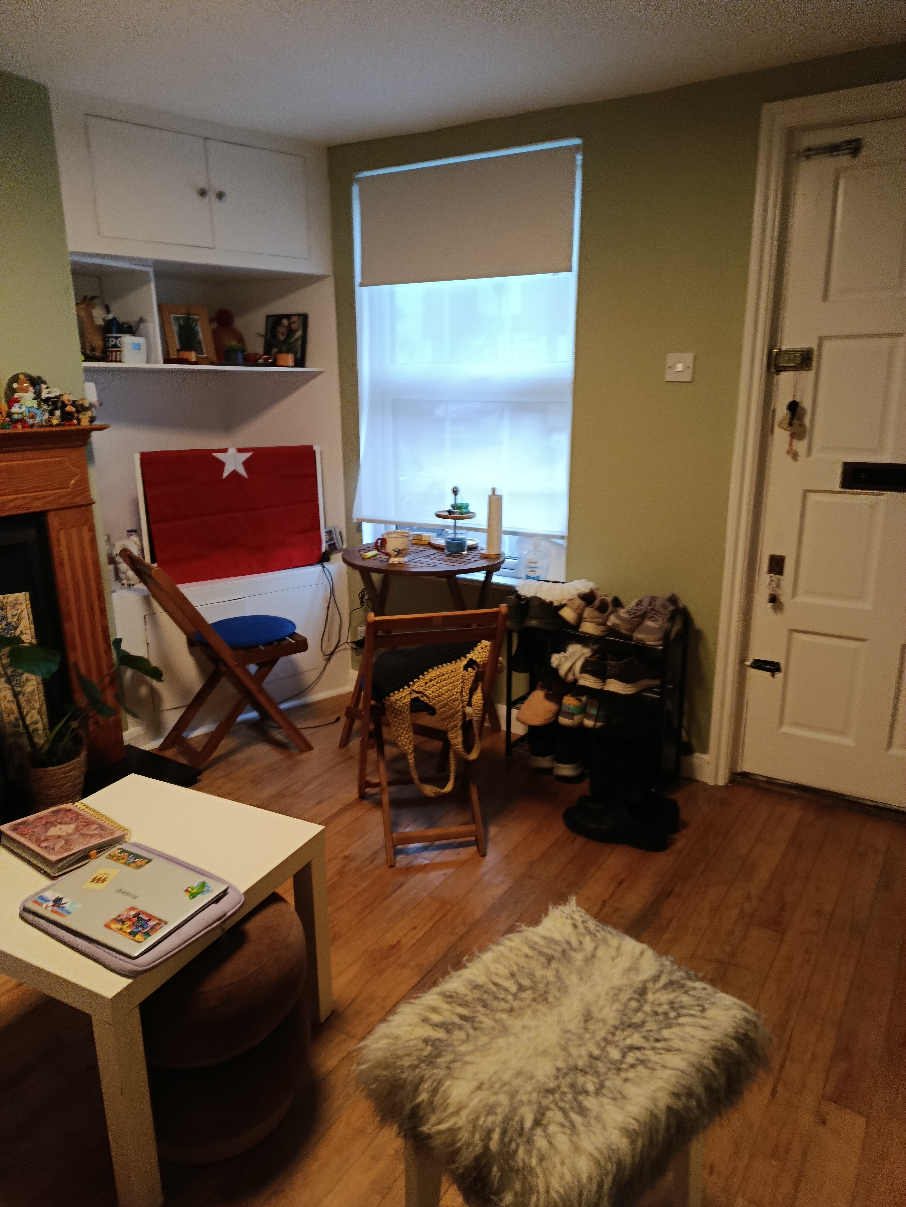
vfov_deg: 71.6
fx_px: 838
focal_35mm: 24
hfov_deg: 56.8
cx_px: 453
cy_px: 604
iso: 1787
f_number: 1.7
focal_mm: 5.24
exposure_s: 1/25
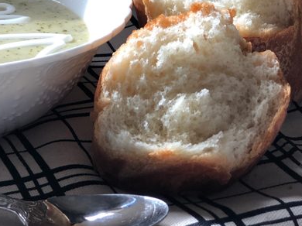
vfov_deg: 12.6
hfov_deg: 16.7
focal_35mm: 117
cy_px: 27
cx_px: 66
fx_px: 1020
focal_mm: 6.6
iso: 20
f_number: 2.8
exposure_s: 1/30
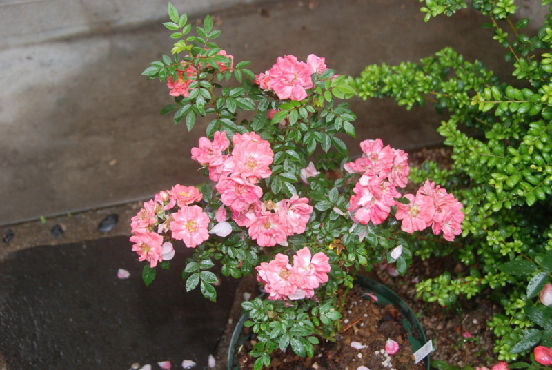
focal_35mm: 54
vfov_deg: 25.1
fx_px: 829
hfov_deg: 36.8
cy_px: 185
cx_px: 276
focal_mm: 36
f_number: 6.3
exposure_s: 1/160
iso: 400
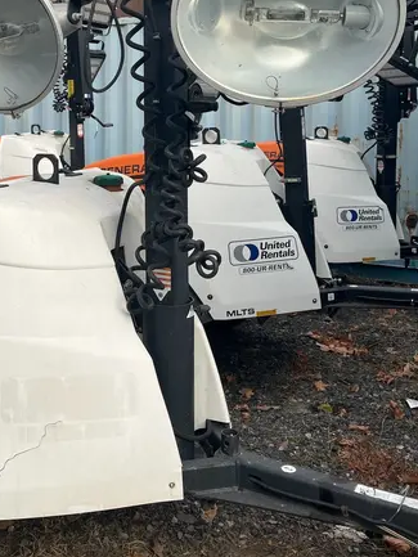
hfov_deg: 32.2
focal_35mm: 44
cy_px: 163
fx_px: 708
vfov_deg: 42.0
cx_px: 95
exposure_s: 1/1294
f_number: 1.6
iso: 50
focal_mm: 5.1
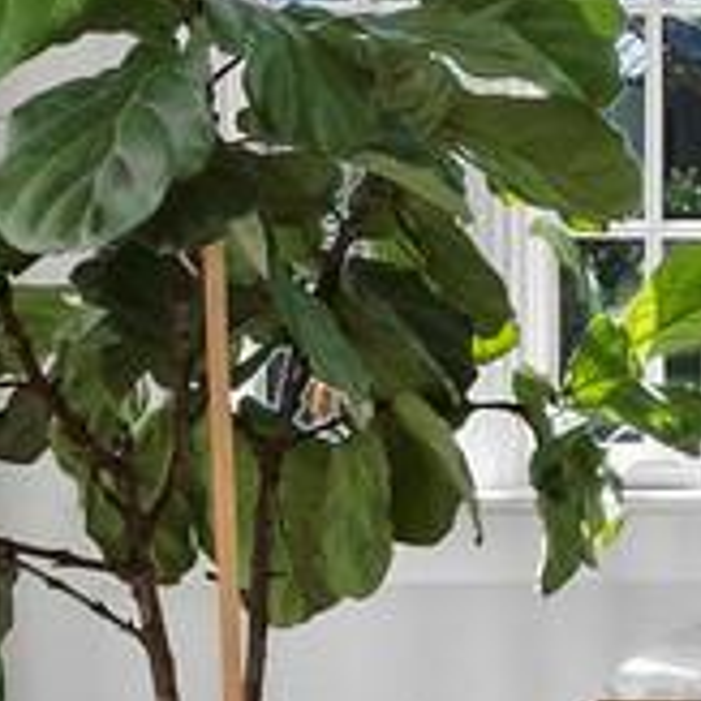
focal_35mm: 121
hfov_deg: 13.0
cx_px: 1286
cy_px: 142
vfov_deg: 14.3
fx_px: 2772
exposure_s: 1/25
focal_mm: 7
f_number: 11
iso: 320
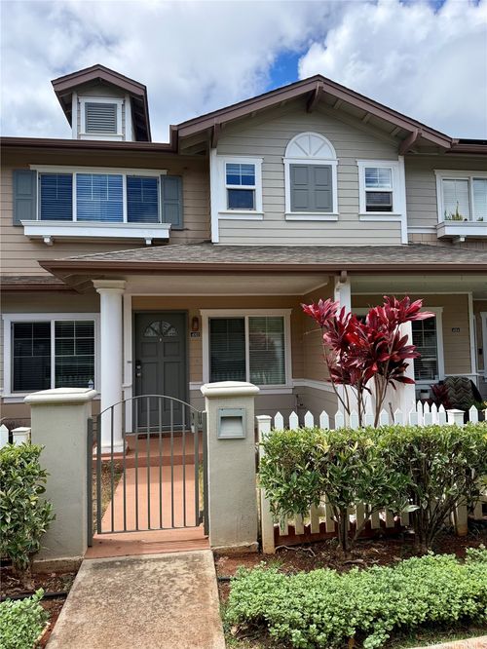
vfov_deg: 71.6
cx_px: 244
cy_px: 324
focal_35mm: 24
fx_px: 450
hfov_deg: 56.8
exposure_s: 1/3279
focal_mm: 6.76
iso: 100
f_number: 1.78
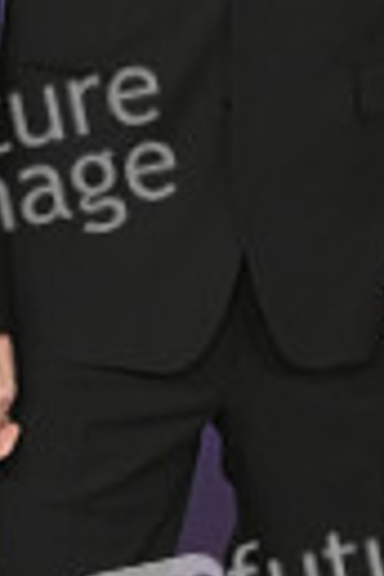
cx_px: 433
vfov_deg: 16.1
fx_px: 1984
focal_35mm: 124
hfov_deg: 10.9
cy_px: -49
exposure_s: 1/320
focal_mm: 40
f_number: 4
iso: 2000
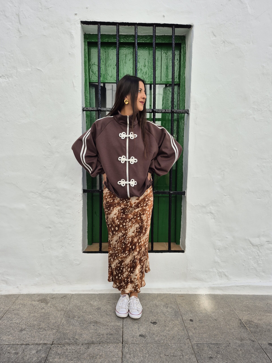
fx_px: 241
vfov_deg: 73.9
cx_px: 136
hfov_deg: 58.9
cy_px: 182
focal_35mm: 23
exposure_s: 1/894
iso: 25
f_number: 1.8
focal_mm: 5.4
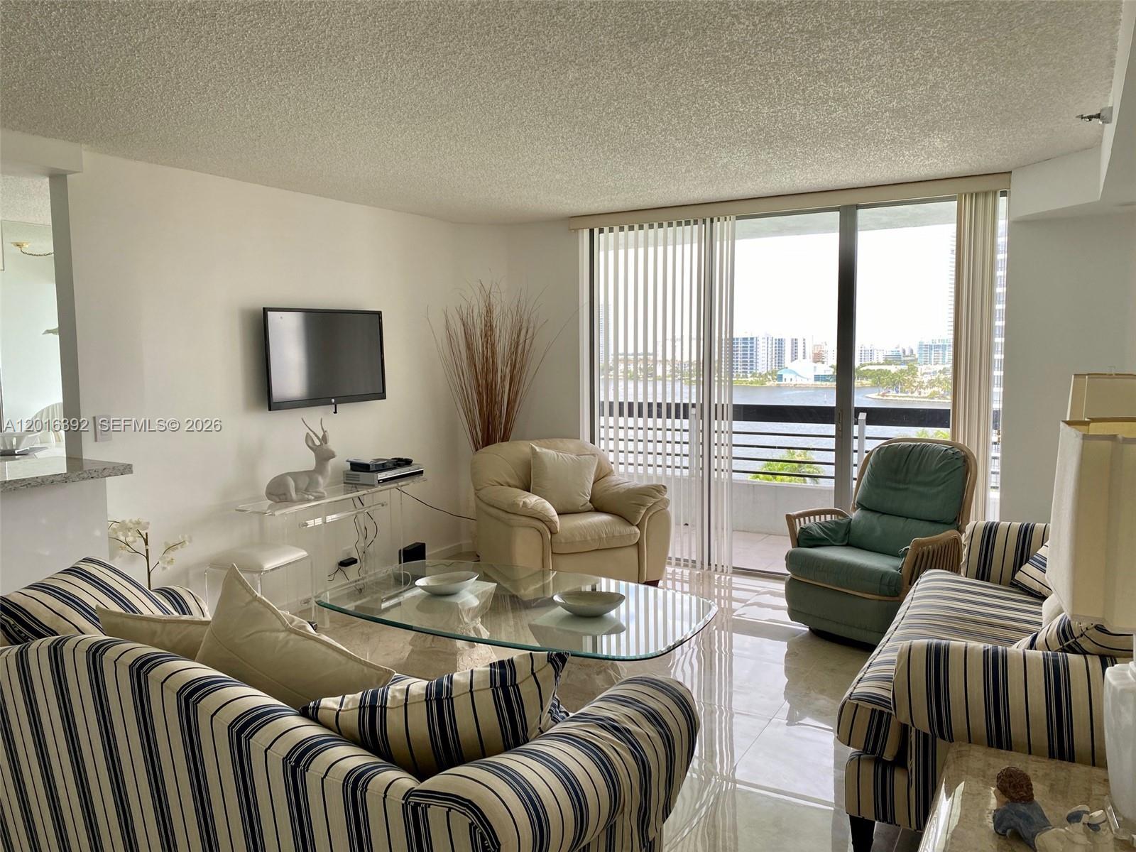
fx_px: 853
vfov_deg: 53.1
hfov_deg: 67.3
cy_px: 426
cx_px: 568
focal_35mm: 26
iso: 32
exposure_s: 1/122
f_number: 1.8
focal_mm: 4.25
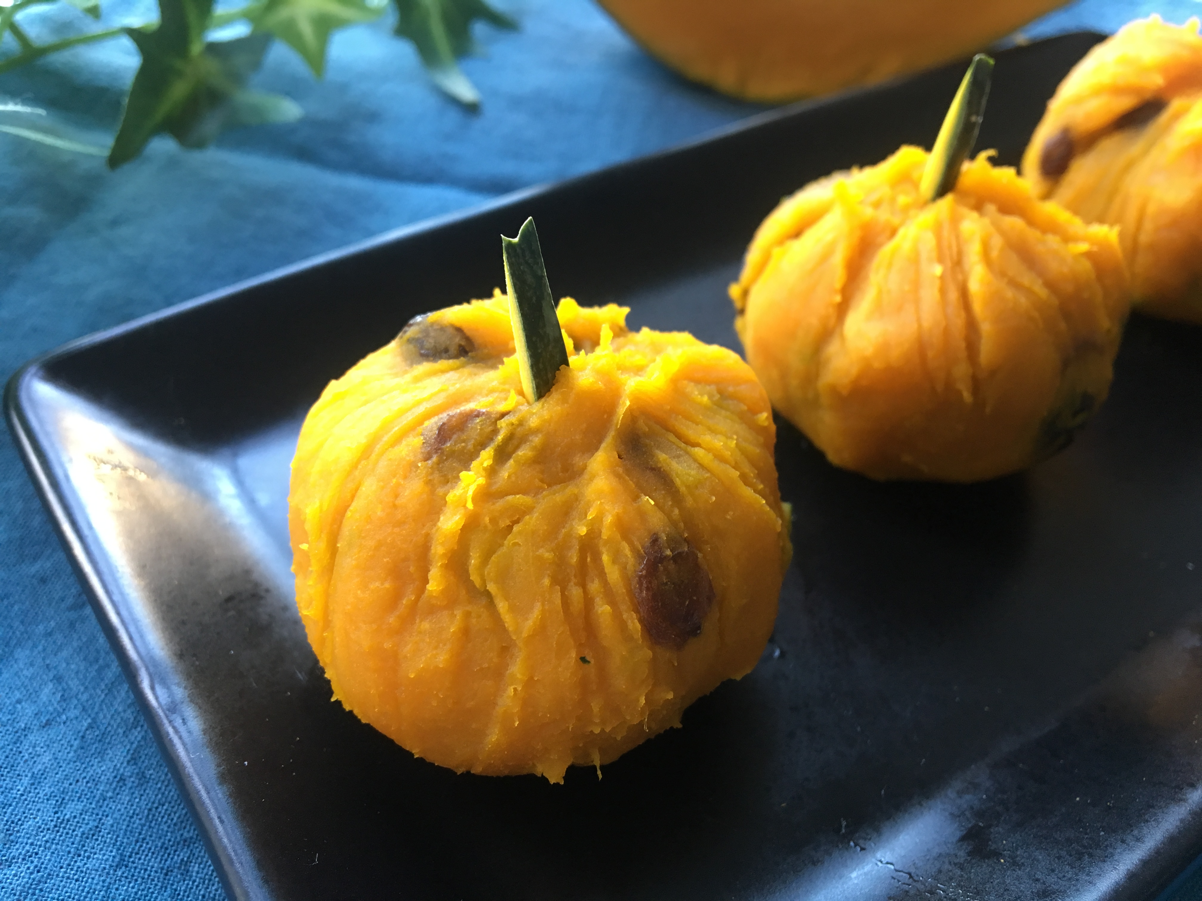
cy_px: 450
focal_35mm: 29
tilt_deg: -44.3
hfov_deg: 61.7
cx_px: 601
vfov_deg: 48.2
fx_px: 1007
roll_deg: -4.5
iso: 125
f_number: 2.2
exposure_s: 1/33
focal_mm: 4.15
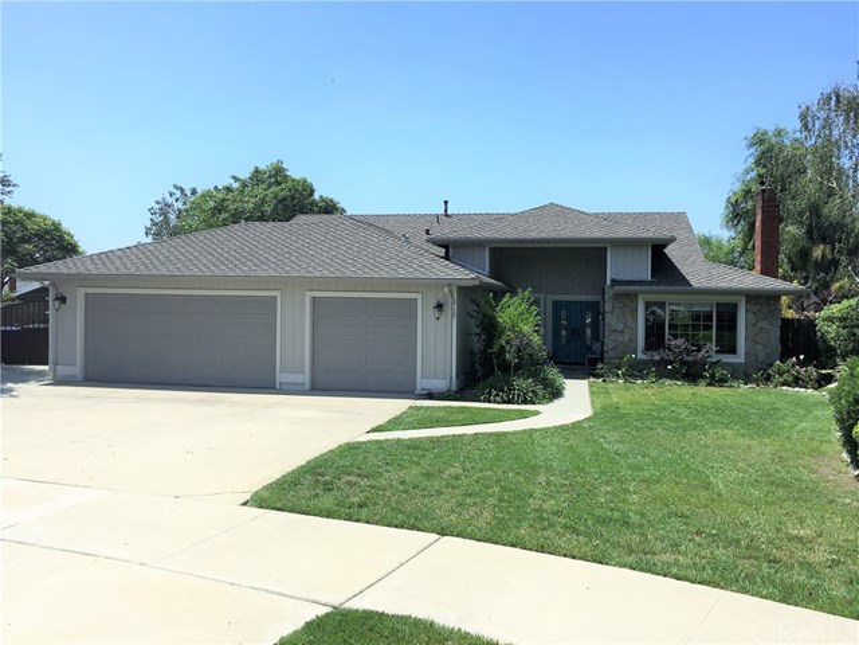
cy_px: 322
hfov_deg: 61.7
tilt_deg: -0.8
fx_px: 720
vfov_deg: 48.2
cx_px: 430
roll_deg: -2.3
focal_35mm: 29
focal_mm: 4.15
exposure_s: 1/2326
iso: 32
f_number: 2.2
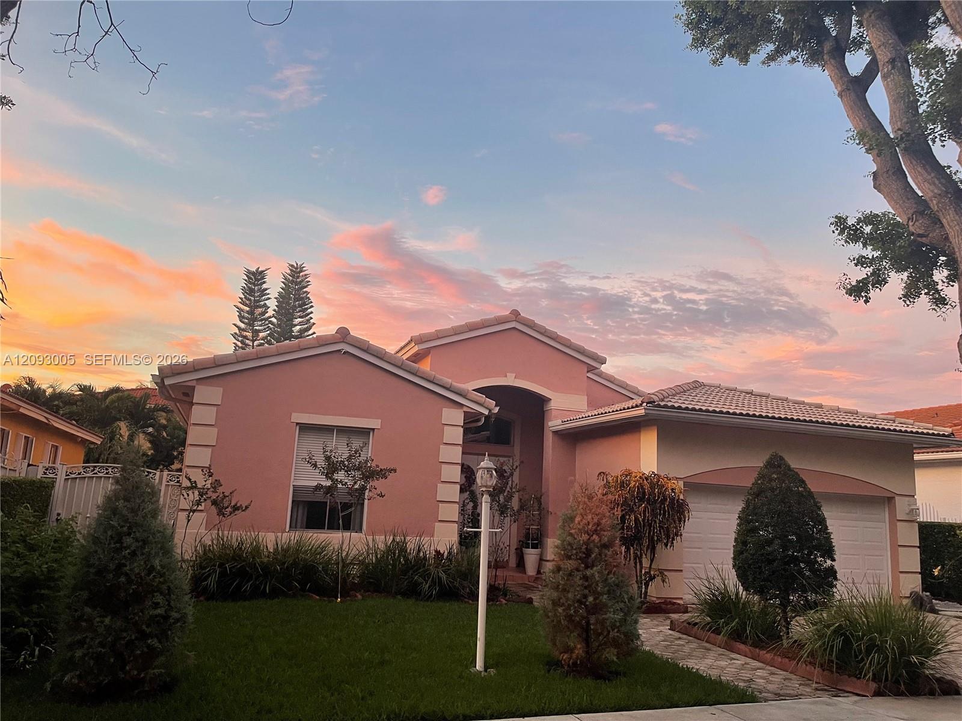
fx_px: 695
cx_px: 481
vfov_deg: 54.9
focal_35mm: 25
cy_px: 360
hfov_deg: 69.4
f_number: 1.6
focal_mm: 5.1
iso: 125
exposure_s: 1/73
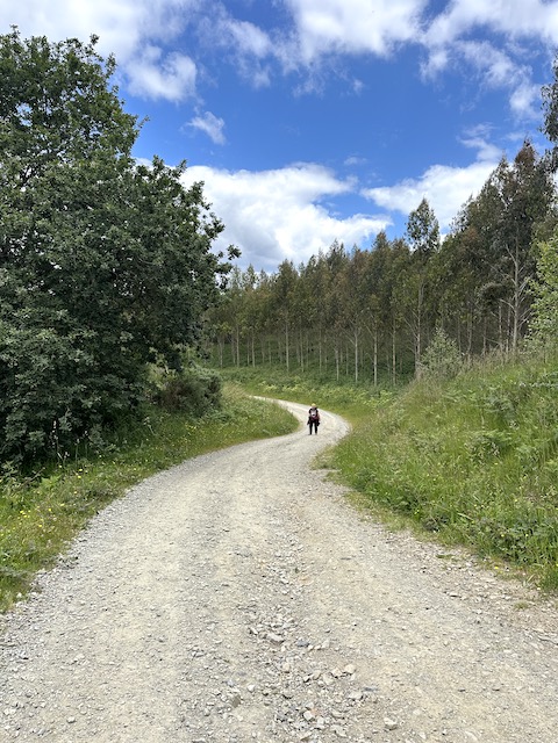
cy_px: 372
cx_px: 279
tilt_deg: -1.8
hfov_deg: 56.8
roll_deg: -0.7
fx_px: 516
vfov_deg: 71.6
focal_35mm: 24
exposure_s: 1/2660
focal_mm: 6.86
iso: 80
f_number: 1.78
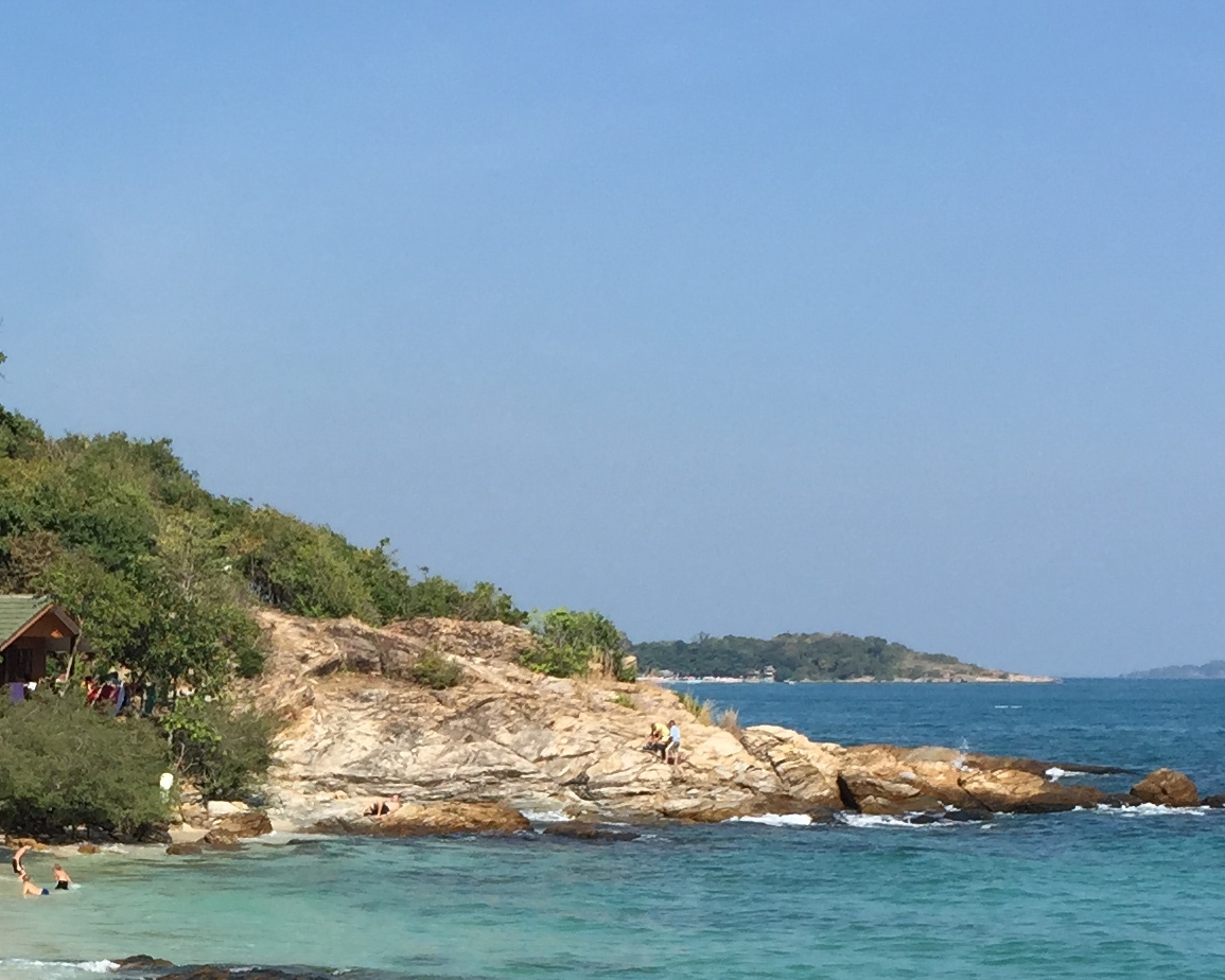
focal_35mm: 80
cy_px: 980
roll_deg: -1.1
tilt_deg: -5.7
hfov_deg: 23.3
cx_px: 156
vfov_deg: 18.7
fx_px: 2900
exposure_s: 1/2326
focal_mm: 4.15
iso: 32
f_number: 2.2
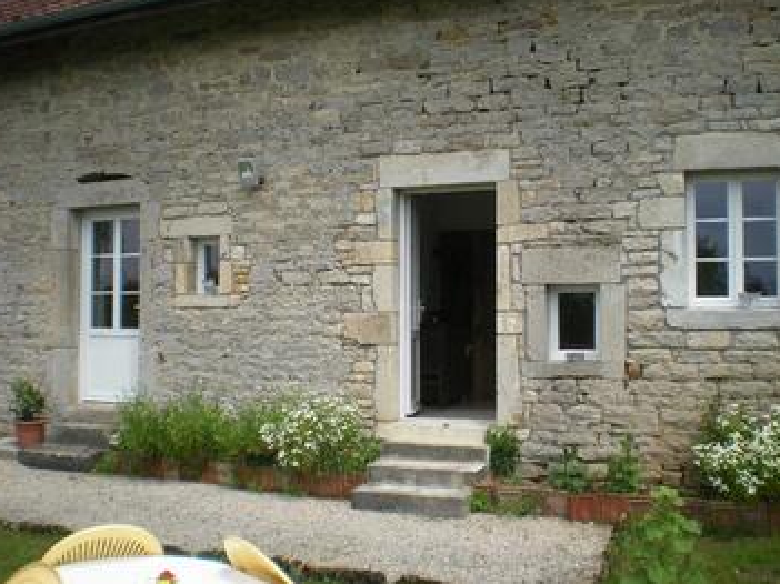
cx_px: 389
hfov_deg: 47.9
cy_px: 286
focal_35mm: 39
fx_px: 878
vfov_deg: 36.8
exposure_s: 1/400
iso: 64
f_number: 4.6
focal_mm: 6.3
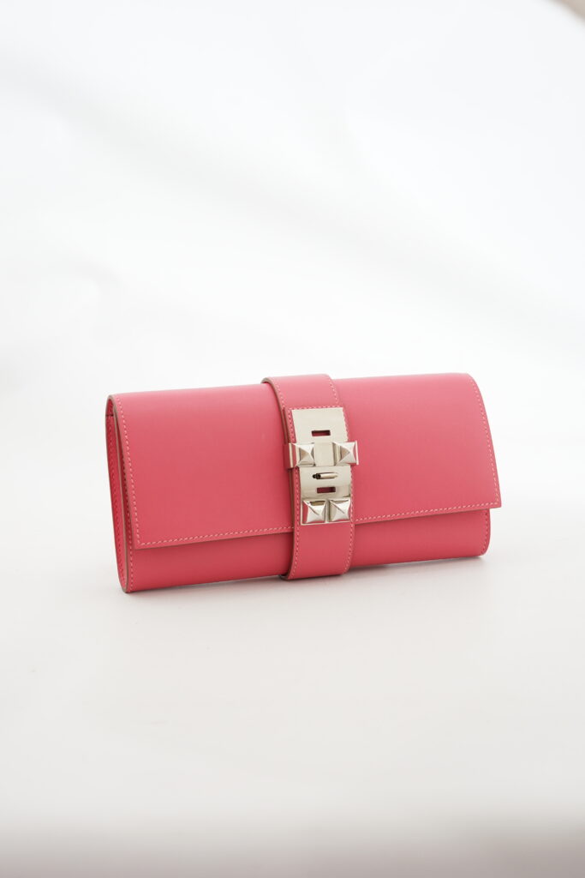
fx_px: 1218
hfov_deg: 27.0
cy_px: 439
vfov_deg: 39.6
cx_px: 292
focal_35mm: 50
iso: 640
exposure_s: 1/13
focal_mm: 50
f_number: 6.3
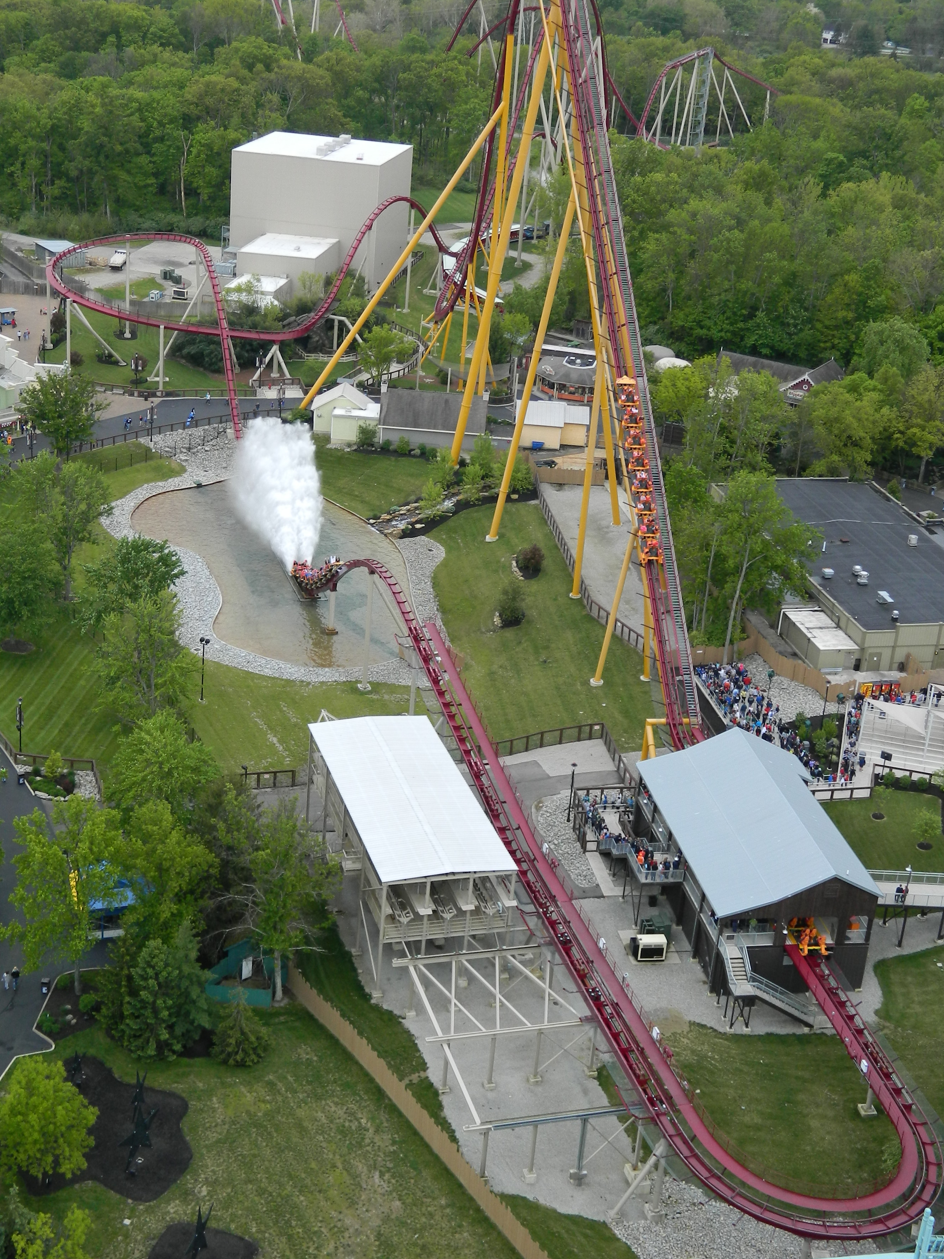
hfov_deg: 29.0
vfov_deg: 38.1
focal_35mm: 50
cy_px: 549
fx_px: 1818
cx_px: 383
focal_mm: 7.3
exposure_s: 1/100
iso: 80
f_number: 3.5
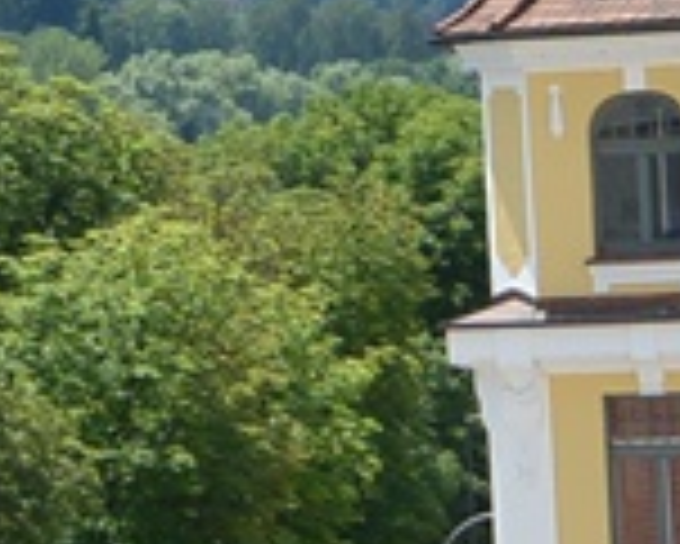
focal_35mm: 195
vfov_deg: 7.8
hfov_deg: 9.8
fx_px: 3927
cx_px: -36
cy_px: -151
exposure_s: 1/800
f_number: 4
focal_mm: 11
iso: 100
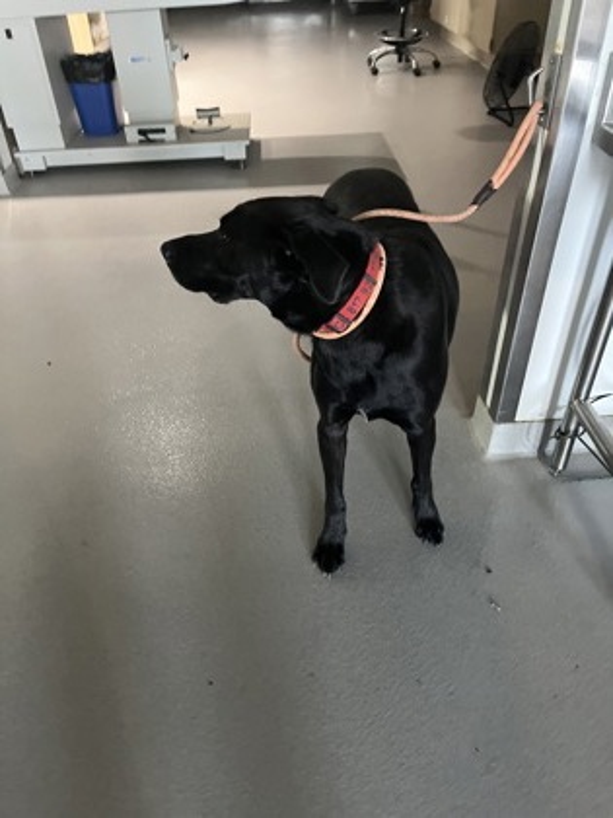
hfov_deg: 53.1
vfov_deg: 67.3
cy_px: 409
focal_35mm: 26
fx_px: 614
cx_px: 306
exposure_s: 1/40
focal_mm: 5.1
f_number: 1.6
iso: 400
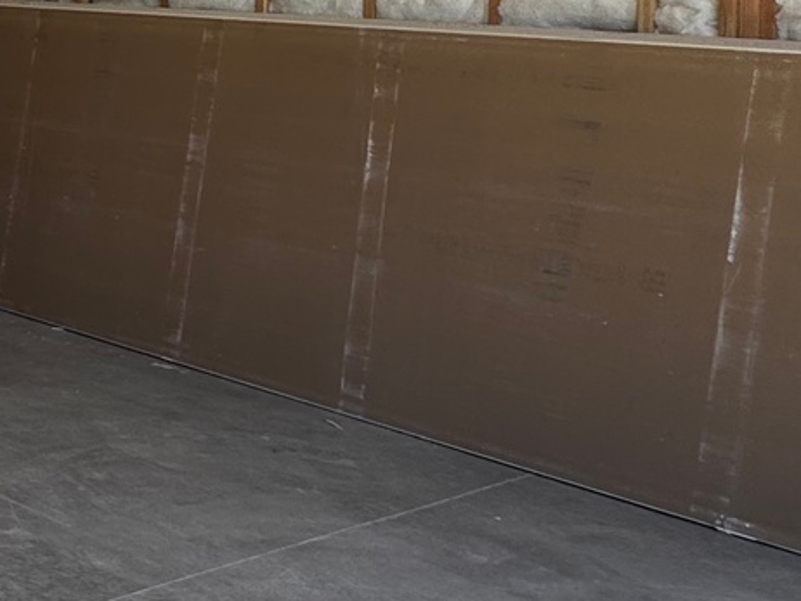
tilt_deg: -2.6
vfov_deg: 22.7
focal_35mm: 62
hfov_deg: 23.4
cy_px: -2
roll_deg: -0.8
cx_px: -472
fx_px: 1435
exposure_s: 1/153
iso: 40
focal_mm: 2.22
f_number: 2.2
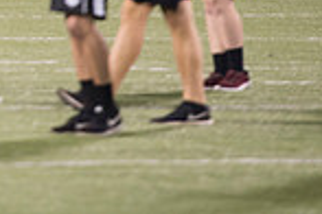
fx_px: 7083
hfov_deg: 2.6
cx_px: -173
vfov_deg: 1.7
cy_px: -204
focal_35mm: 792
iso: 1000
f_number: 2.8
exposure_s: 1/320
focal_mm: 200
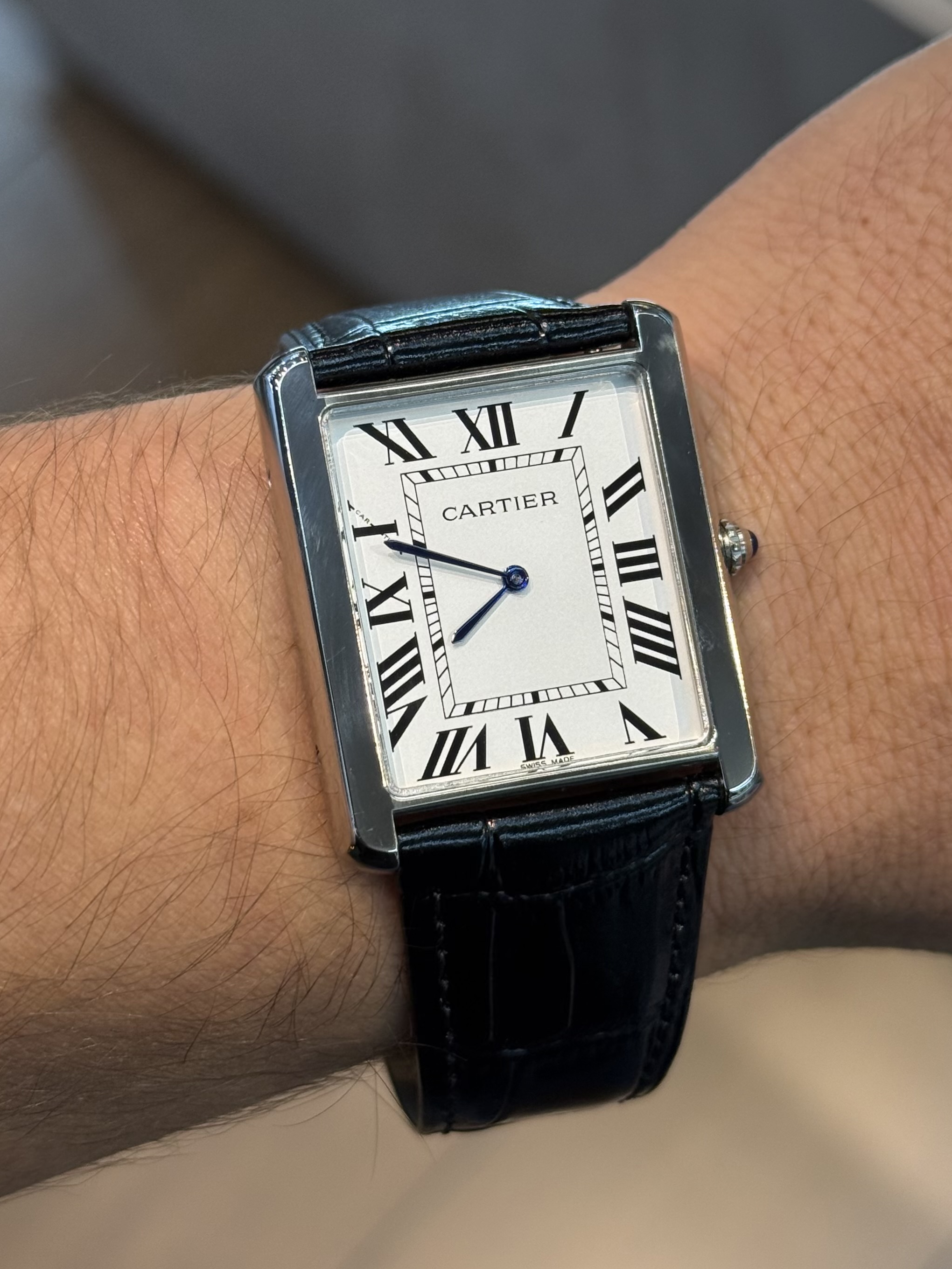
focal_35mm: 51
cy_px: 627
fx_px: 1870
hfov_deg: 28.6
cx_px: 498
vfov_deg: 37.5
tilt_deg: -64.2
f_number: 1.78
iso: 100
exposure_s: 1/120
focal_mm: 6.76
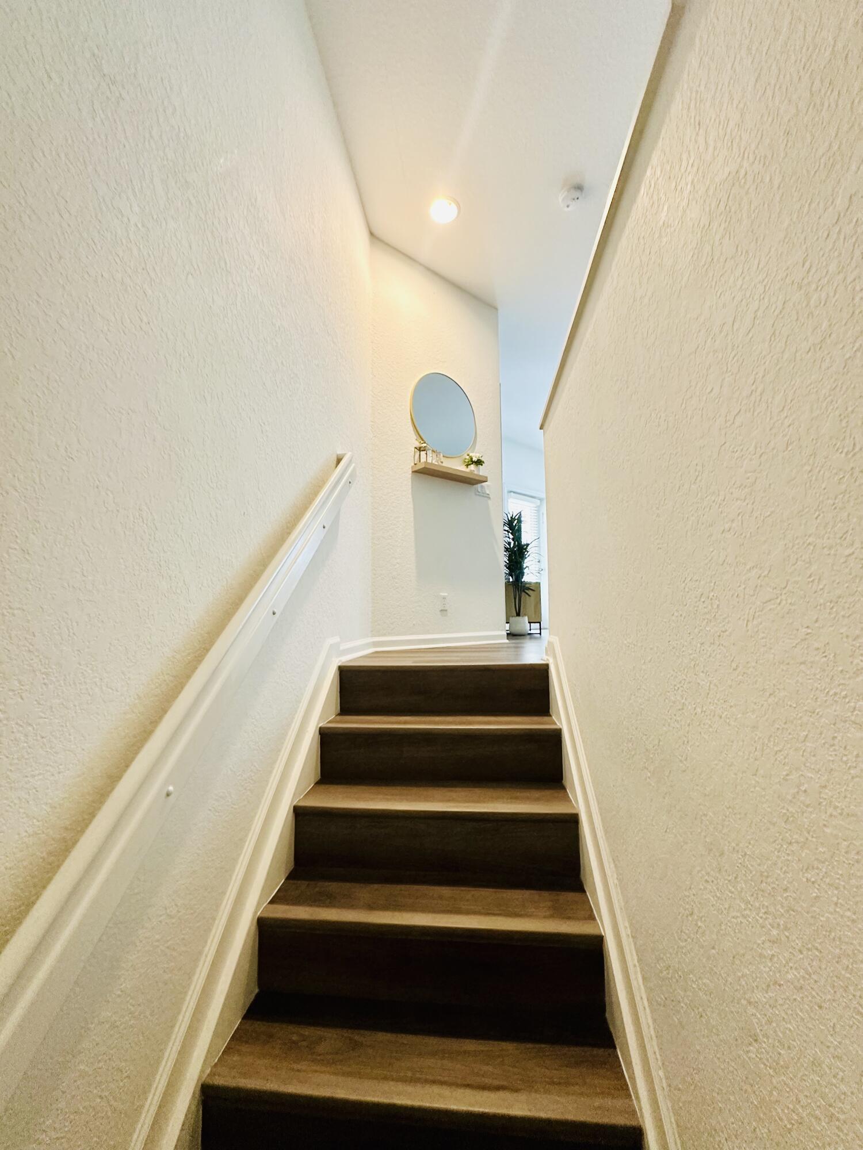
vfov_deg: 102.1
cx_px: 432
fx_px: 465
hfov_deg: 85.7
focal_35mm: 14
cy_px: 575
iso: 500
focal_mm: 2.22
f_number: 2.2
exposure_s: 1/60
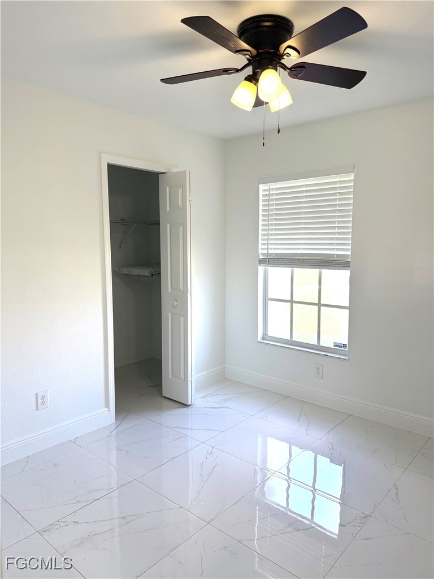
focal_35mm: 24
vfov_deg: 71.6
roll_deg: -0.3
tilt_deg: -5.8
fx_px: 401
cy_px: 290
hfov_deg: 56.8
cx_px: 217
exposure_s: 1/227
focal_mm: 6.76
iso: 125
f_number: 1.78
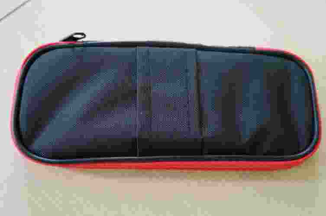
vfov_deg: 39.9
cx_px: 163
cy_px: 108
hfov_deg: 57.3
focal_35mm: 33
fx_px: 298
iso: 3200
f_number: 4
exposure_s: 1/100
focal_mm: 22
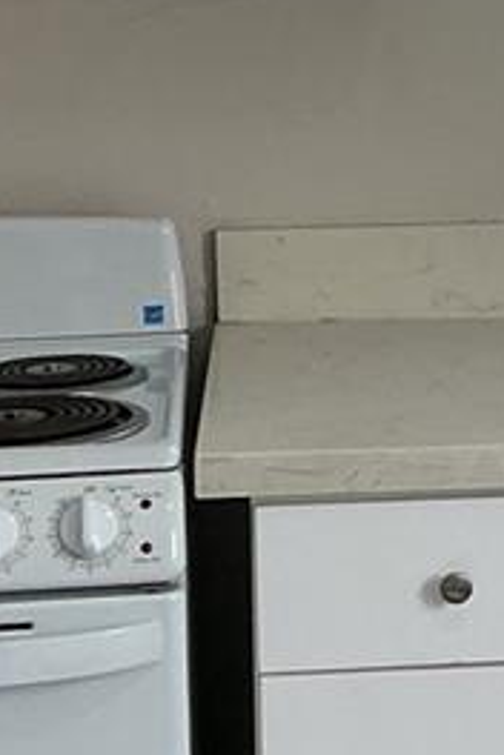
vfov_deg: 14.9
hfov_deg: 9.8
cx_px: 662
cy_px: 169
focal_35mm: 137
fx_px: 2877
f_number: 1.8
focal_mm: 3
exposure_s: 1/60
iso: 40
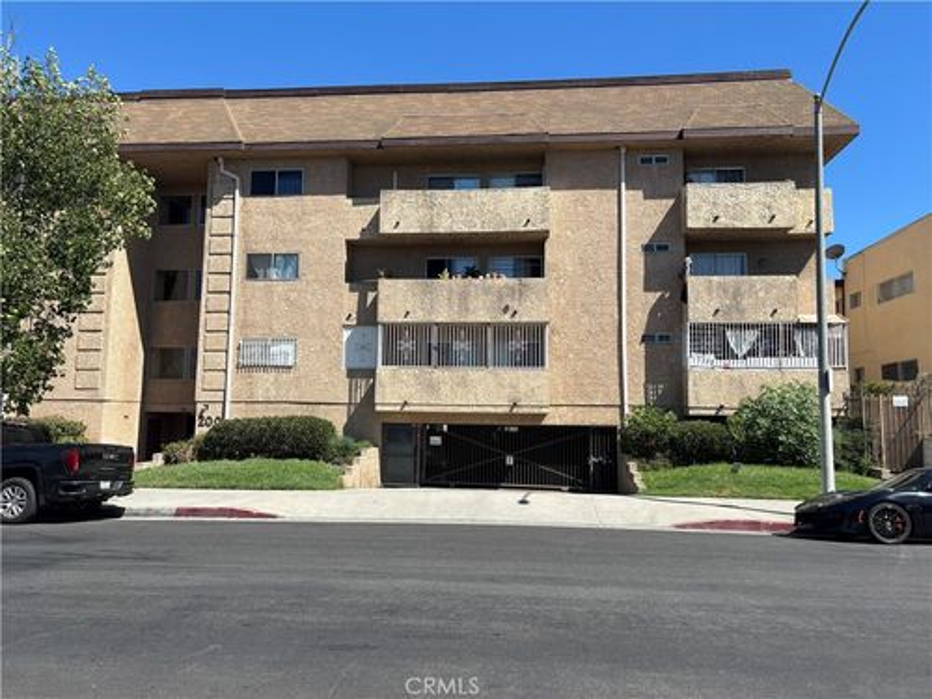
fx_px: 700
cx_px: 466
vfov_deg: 53.1
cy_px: 350
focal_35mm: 26
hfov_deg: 67.3
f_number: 1.6
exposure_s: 1/2710
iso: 50
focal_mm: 5.96
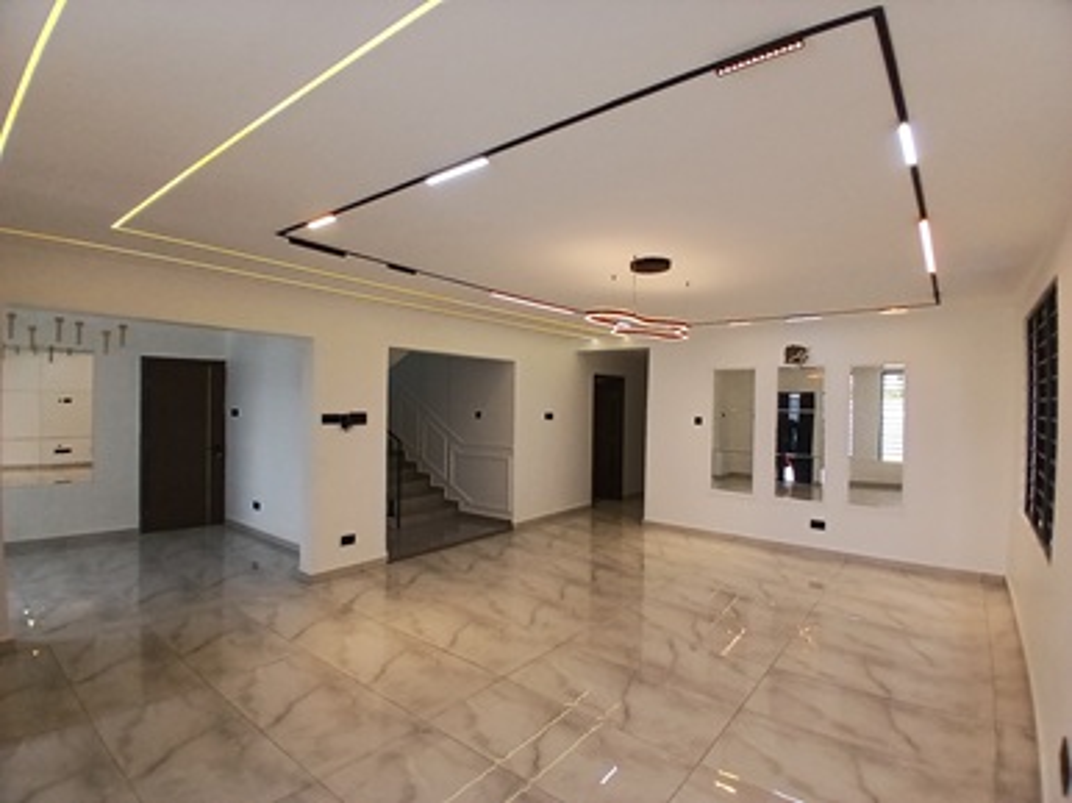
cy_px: 402
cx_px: 536
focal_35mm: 17
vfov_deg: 74.7
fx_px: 526
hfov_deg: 91.1
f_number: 2.2
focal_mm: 1.4
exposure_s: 1/100
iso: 80
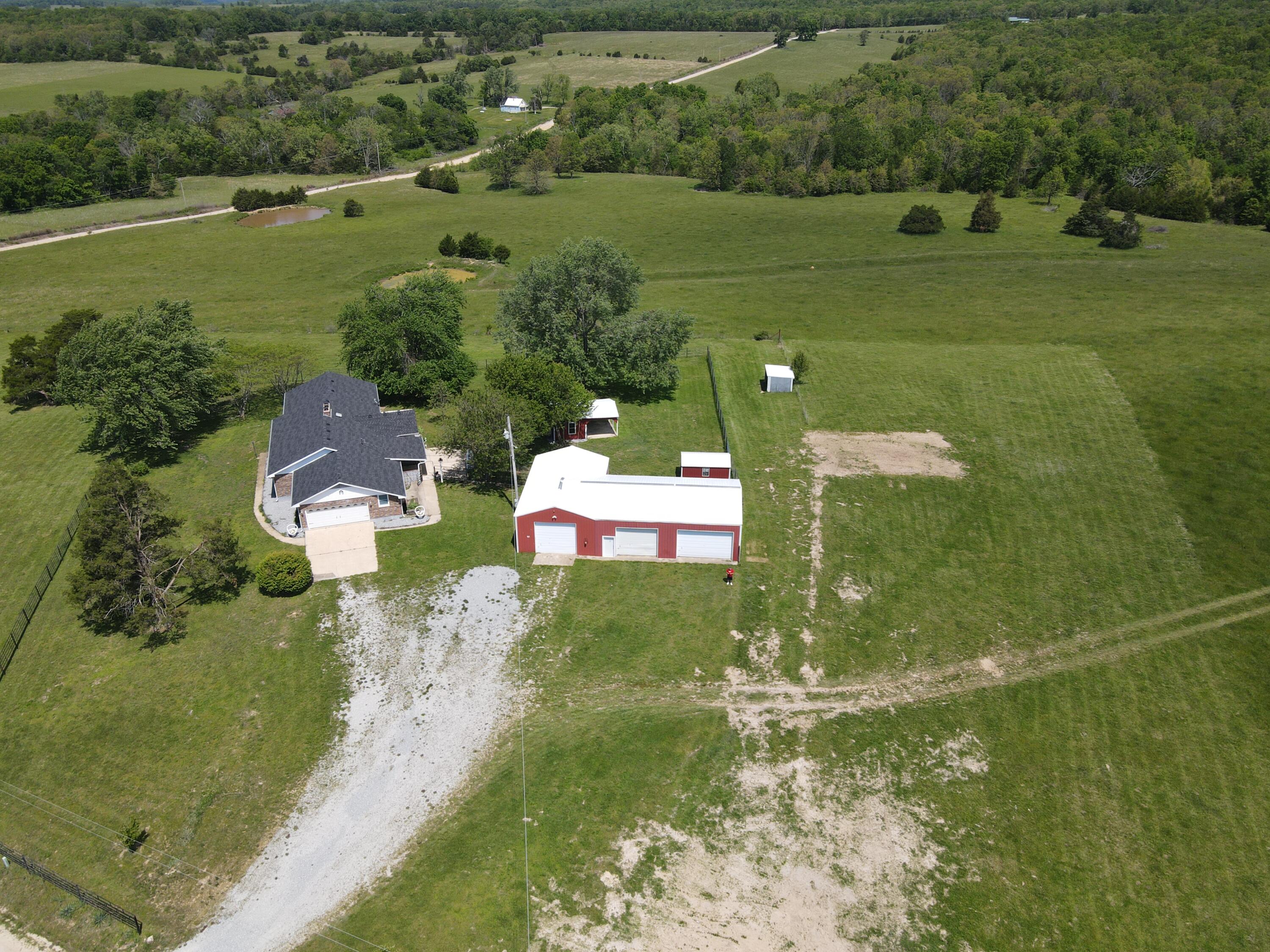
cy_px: 476
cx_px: 635
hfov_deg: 71.6
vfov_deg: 56.8
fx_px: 881
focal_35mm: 24
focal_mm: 4.5
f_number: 2.8
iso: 100
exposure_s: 1/725
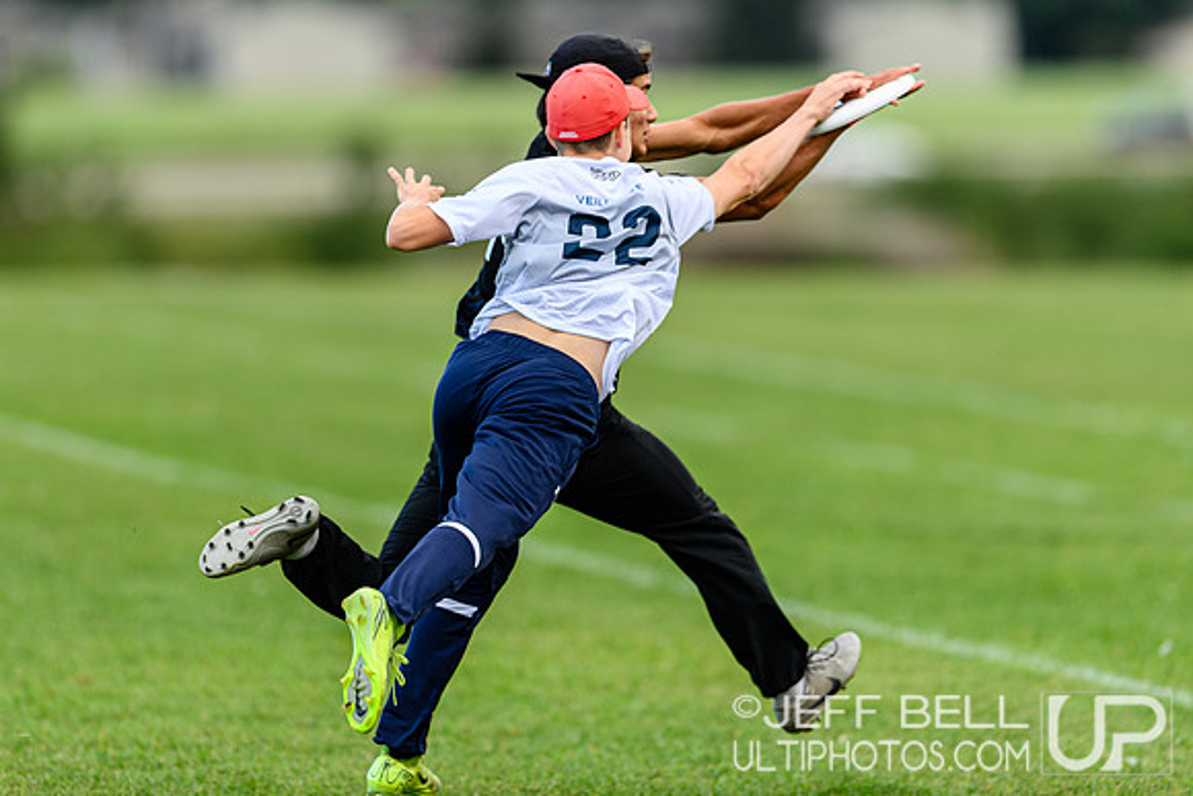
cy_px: 308
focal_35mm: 491
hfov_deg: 4.2
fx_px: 16277
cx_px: 533
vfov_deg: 2.8
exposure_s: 1/1250
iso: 450
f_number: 3.2
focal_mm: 400
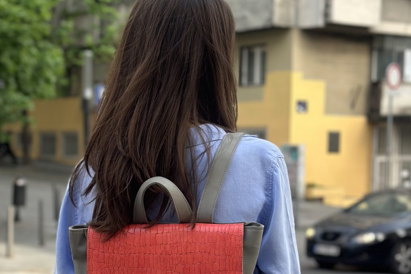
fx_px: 1062
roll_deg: -0.9
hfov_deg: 21.8
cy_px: 230
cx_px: 131
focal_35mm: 93
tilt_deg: -4.3
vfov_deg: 14.6
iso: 80
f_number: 1.78
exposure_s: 1/511
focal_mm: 6.86
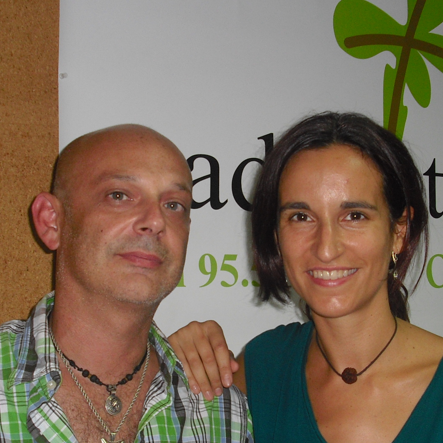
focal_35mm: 72
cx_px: 241
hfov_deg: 24.0
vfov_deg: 23.9
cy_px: 296
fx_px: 1042
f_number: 2.8
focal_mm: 6.2
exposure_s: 1/60
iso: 100
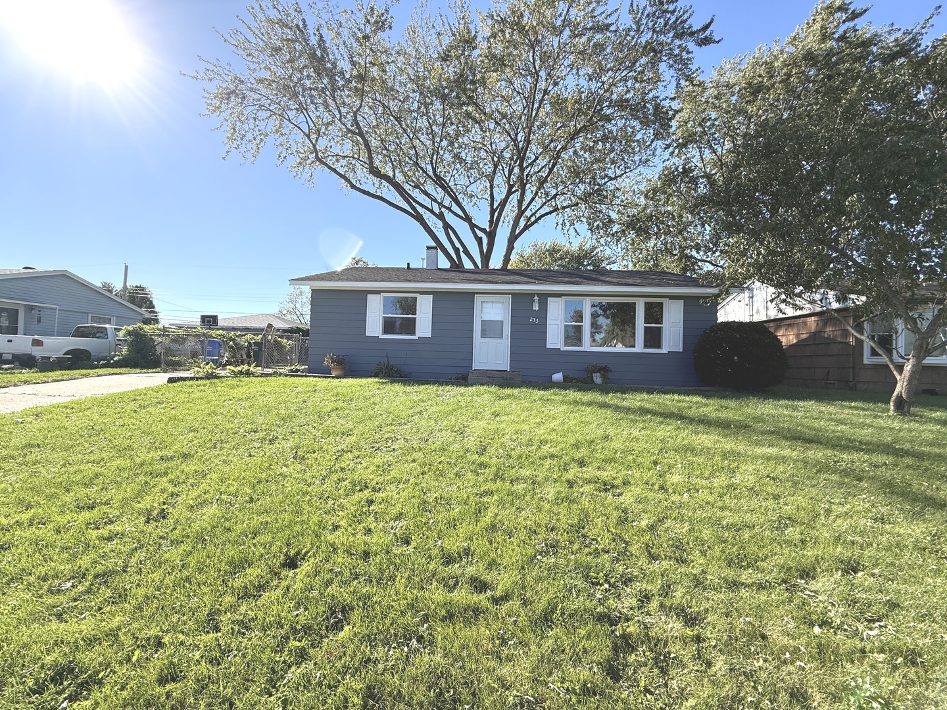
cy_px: 355
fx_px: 383
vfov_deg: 85.7
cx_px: 474
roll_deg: -1.6
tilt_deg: +1.8
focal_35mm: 14
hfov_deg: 102.1
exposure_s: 1/1339
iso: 64
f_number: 2.2
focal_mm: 2.22
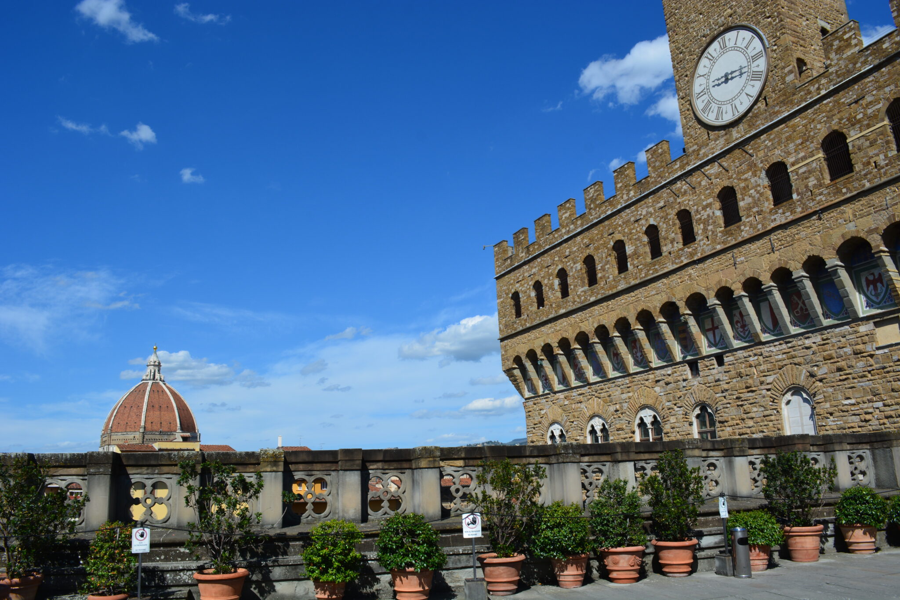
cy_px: 300
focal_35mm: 27
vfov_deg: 47.9
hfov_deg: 67.4
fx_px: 675
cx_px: 450
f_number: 11
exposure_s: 1/160
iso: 100
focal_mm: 18
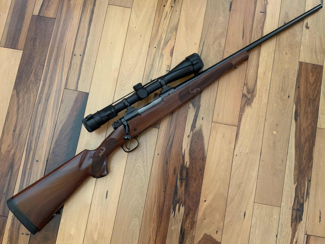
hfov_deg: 61.7
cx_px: 162
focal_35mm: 29
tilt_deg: -83.4
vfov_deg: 48.2
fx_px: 272
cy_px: 122
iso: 125
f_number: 1.8
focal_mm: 3
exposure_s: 1/60
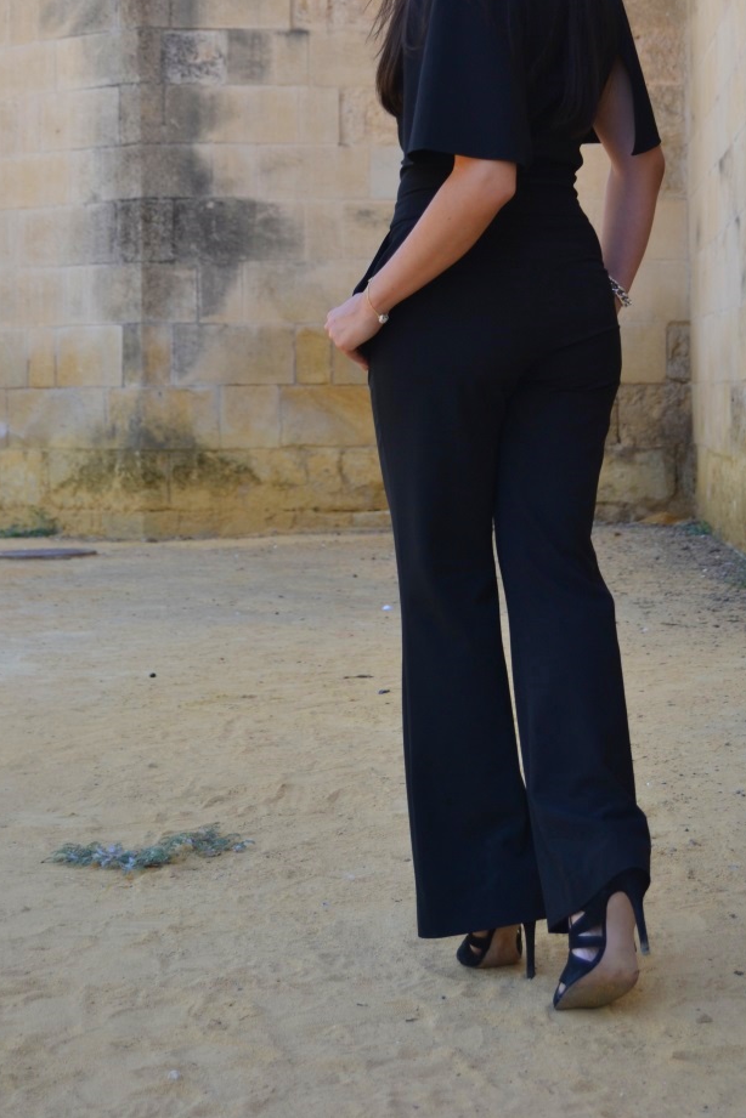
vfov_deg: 25.9
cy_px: 373
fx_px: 2424
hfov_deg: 17.5
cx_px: 496
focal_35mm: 78
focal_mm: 38
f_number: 5.6
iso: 160
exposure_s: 1/125
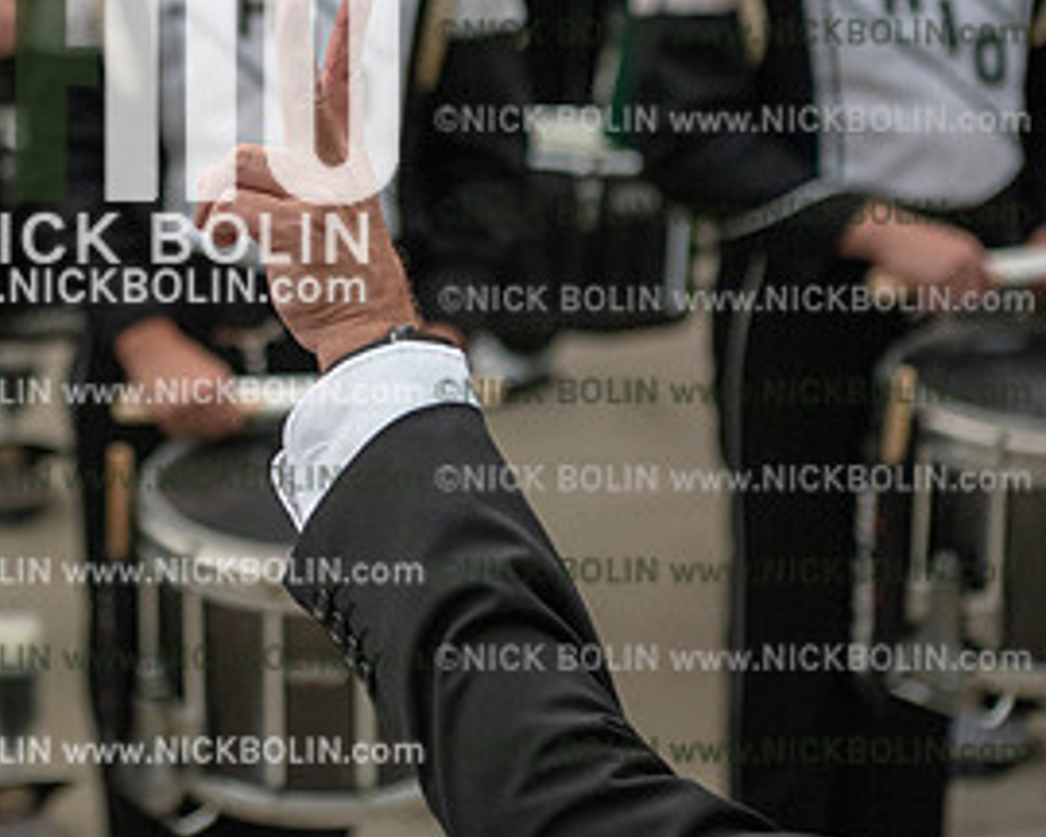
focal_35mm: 141
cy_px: 122
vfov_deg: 10.9
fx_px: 4365
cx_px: 124
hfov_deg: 13.6
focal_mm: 70
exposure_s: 1/1600
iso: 3200
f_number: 3.5
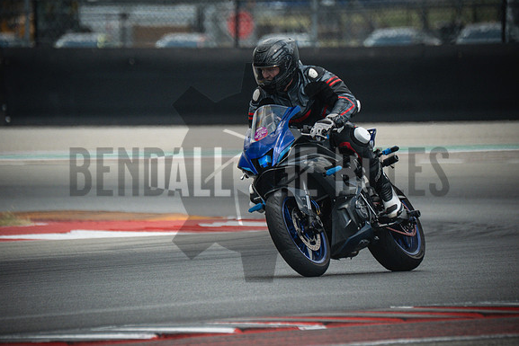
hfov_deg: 3.4
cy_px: 173
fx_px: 8695
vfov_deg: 2.3
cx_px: 259
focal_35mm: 603
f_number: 5.6
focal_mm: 400
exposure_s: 1/1600
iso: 1600
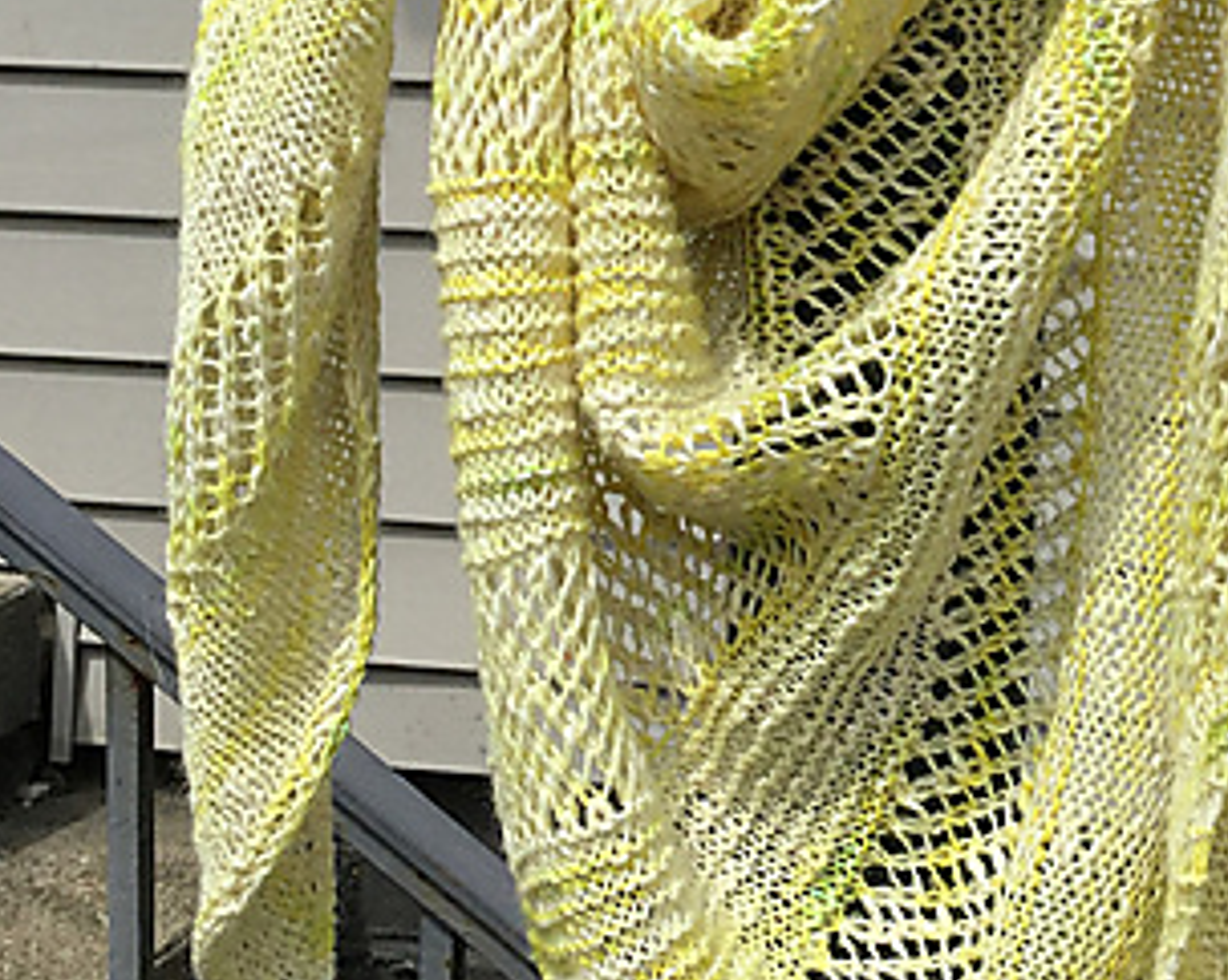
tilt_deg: -6.7
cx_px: 871
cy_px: 433
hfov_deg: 29.3
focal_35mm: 64
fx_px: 2325
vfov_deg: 23.8
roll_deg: -2.1
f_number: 2.4
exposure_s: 1/2092
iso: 25
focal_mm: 3.3
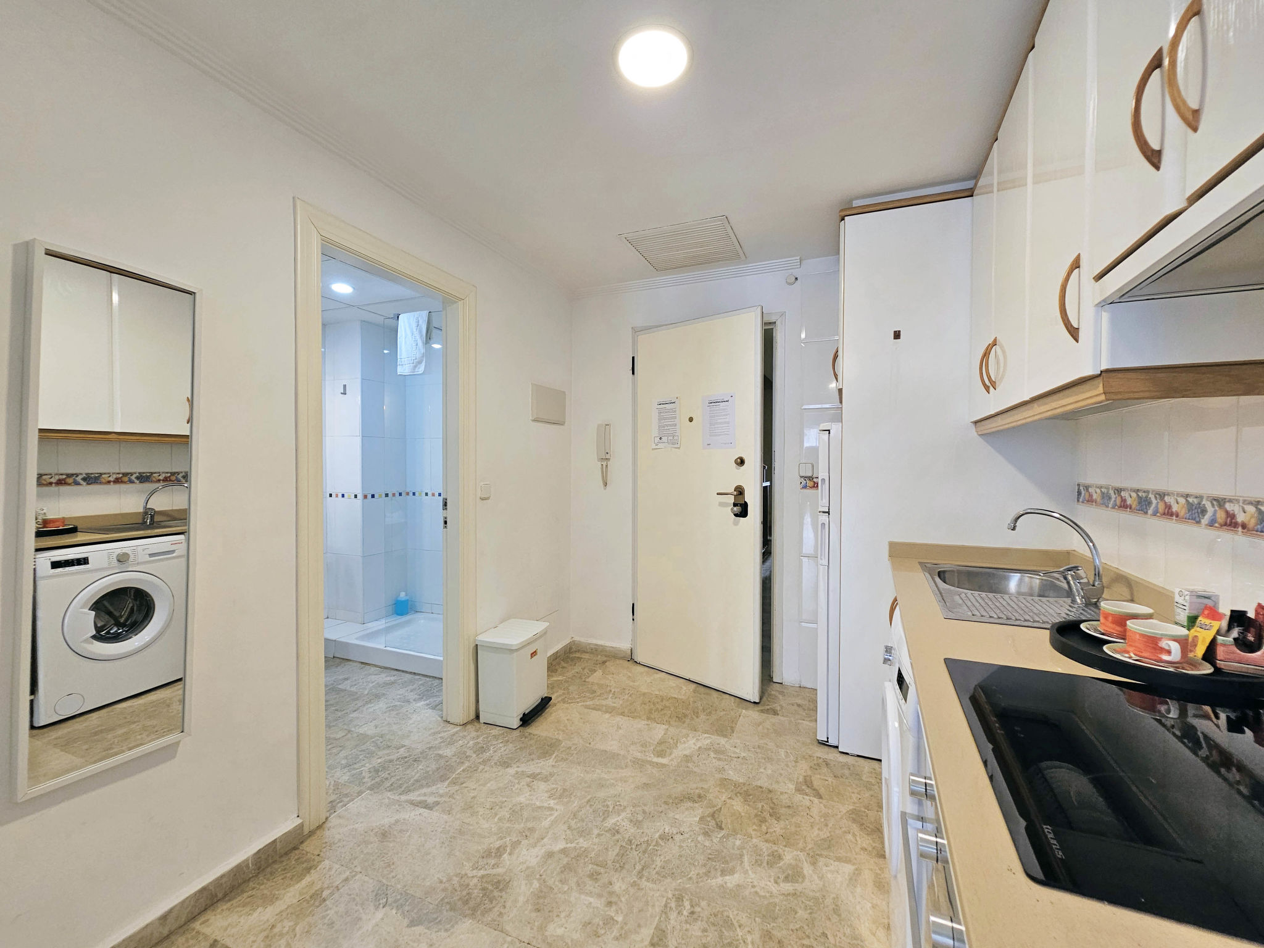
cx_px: 632
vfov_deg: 89.9
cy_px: 474
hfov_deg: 106.2
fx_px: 475
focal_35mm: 13
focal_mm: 2.2
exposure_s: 1/50
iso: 160
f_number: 2.2
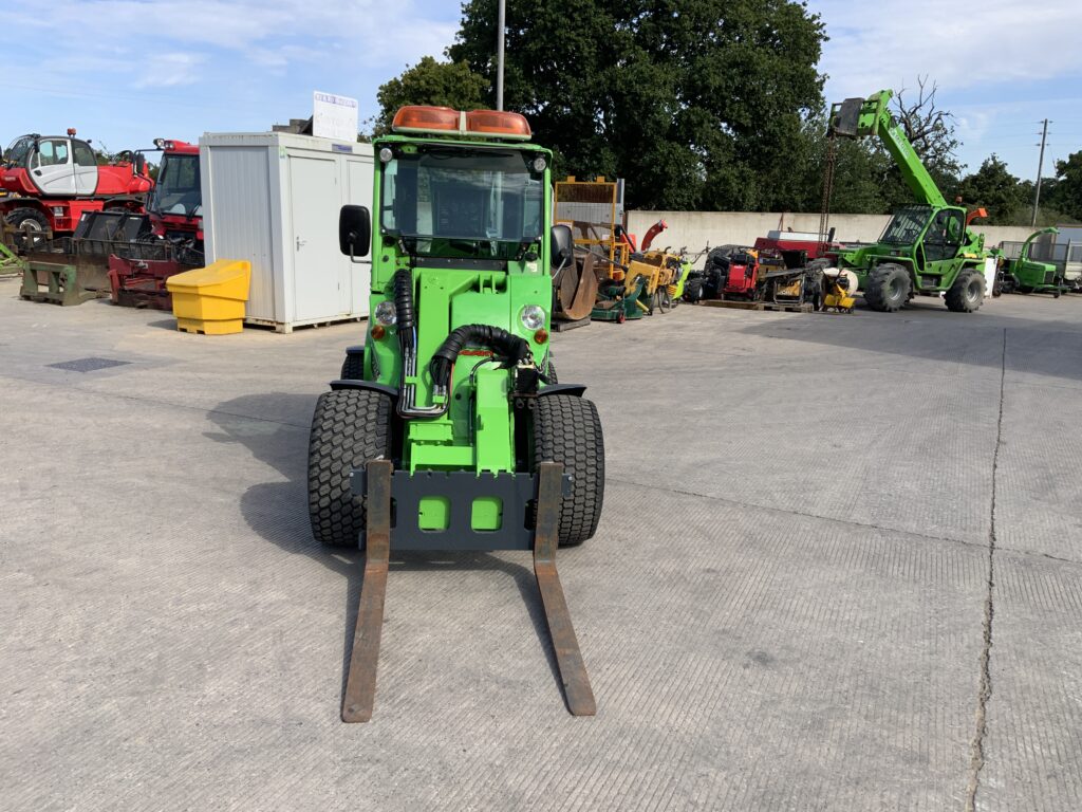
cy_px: 406
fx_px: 906
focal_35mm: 29
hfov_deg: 61.7
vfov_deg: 48.2
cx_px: 541
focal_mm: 3
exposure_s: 1/1250
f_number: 1.8
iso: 16
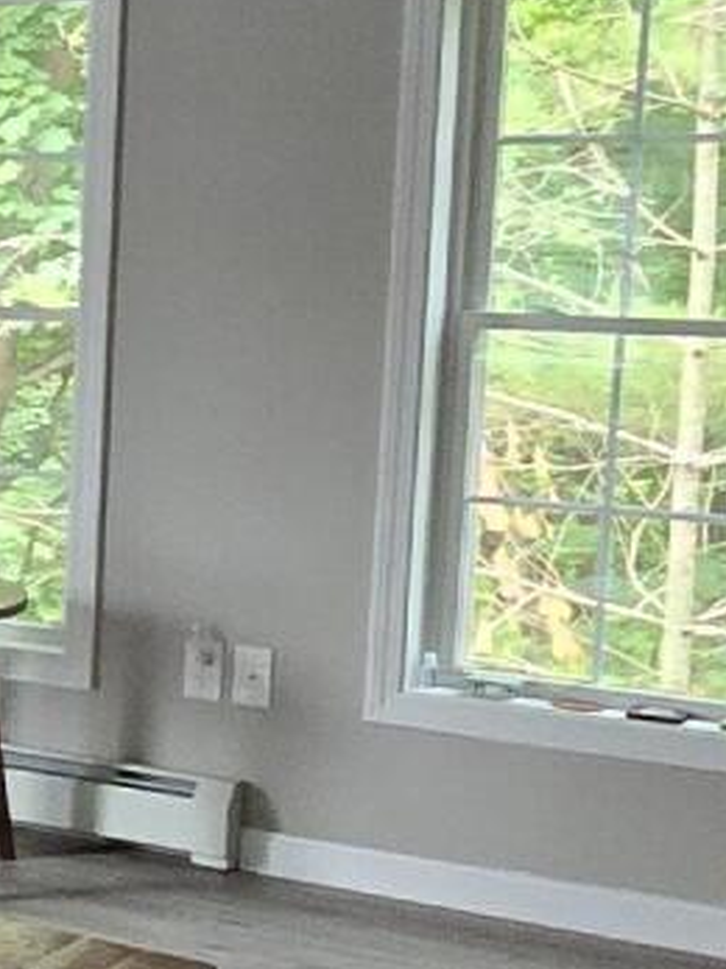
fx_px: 2099
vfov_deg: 26.0
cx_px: -570
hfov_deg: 16.5
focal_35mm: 75
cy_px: 430
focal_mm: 2.2
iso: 500
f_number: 2.2
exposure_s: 1/100
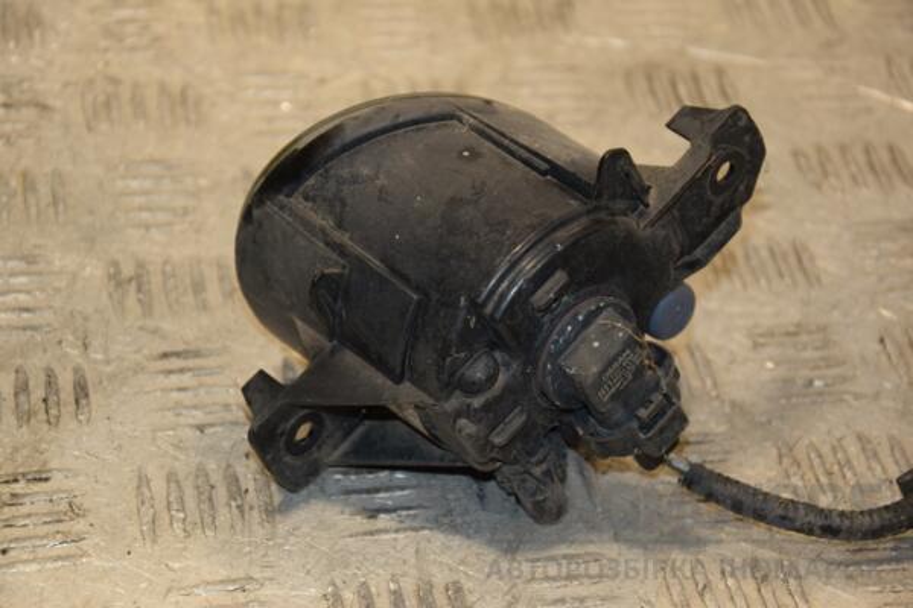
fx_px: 2663
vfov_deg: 13.0
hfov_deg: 19.5
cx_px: 456
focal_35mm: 105
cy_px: 304
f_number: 5.3
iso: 800
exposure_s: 1/160
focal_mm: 70
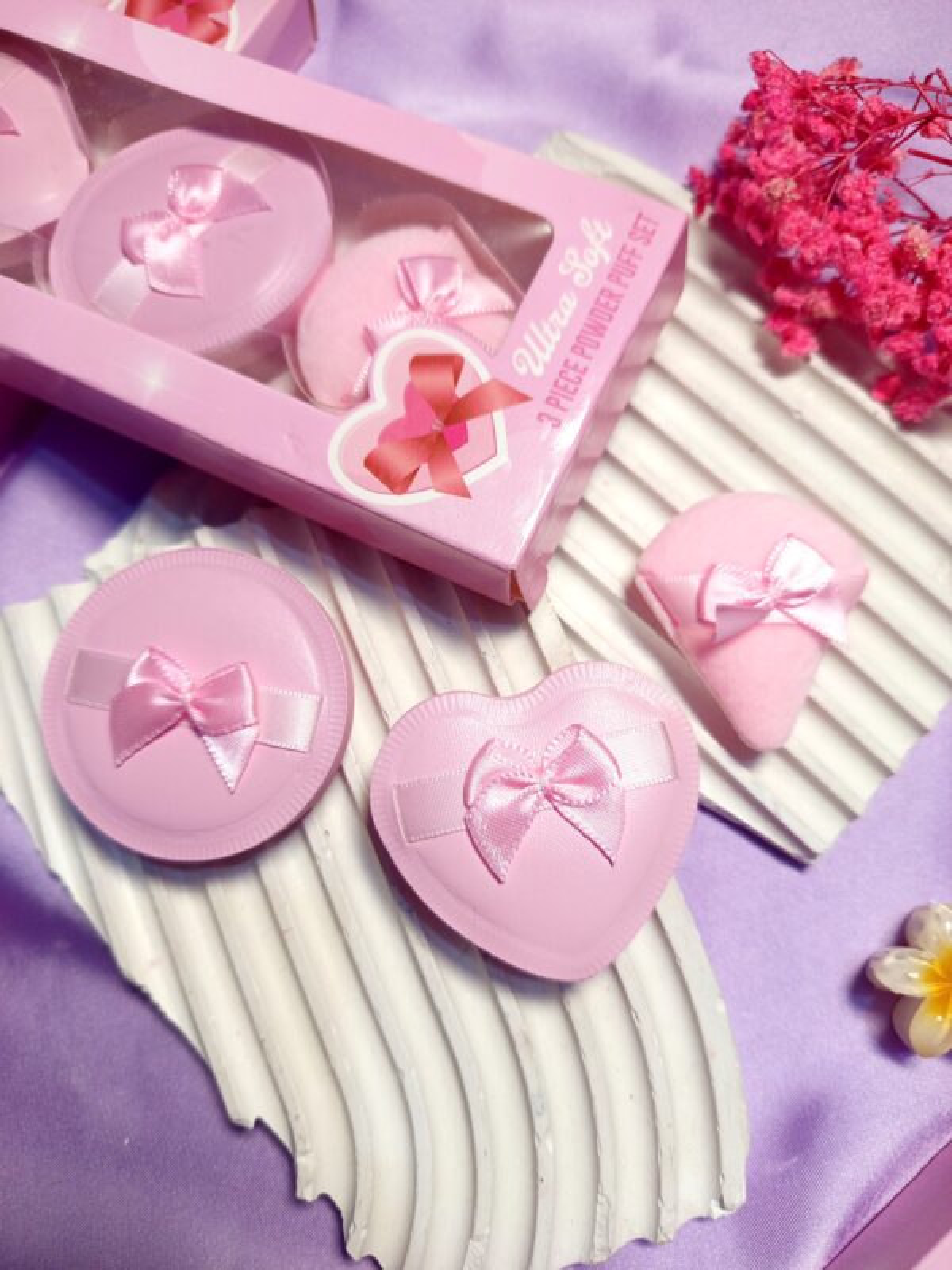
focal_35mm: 24
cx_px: 476
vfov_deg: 71.6
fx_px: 880
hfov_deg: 56.8
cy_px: 635
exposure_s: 1/60
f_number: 1.7
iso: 387
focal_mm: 5.24
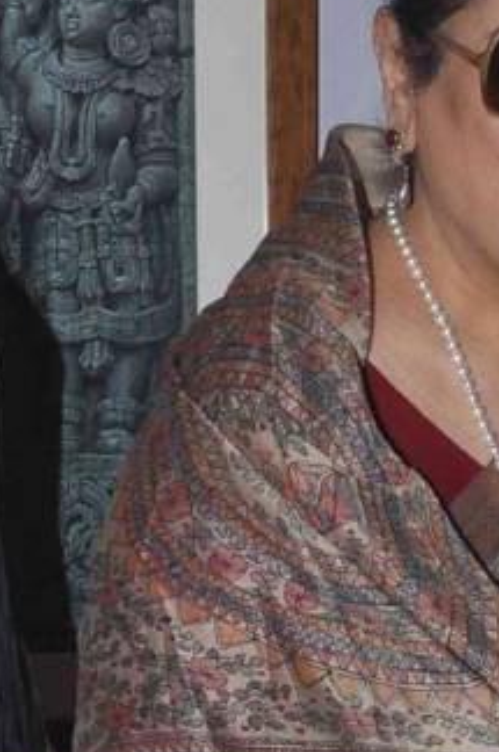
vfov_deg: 12.6
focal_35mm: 155
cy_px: 1114
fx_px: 3243
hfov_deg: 8.8
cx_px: 366
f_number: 10
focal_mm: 21
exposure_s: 1/250
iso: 640
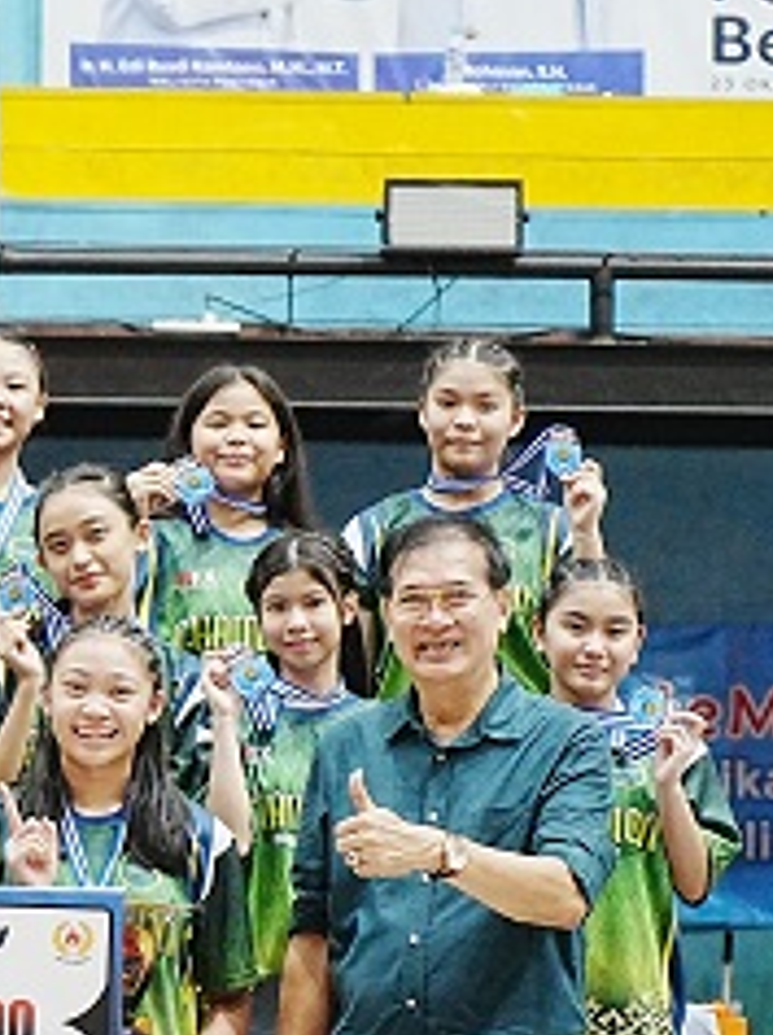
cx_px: -245
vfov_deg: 9.9
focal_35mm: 199
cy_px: 838
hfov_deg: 7.4
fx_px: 5941
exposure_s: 1/200
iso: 4000
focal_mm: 70
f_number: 2.8
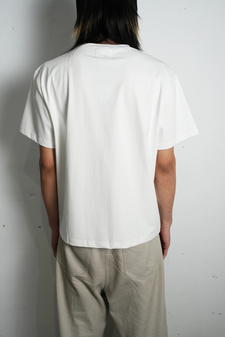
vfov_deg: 54.4
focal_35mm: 35
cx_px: 112
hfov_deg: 37.8
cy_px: 168
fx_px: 328
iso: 1250
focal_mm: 35
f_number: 7.1
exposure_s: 1/100
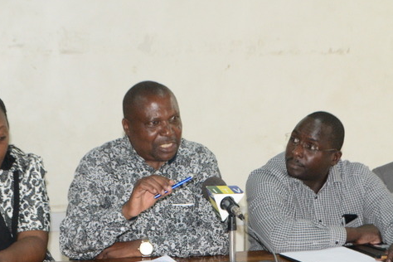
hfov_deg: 25.0
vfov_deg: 16.9
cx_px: 175
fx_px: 884
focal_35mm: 81
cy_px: 146
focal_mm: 40
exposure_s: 1/60
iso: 3200
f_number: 7.1
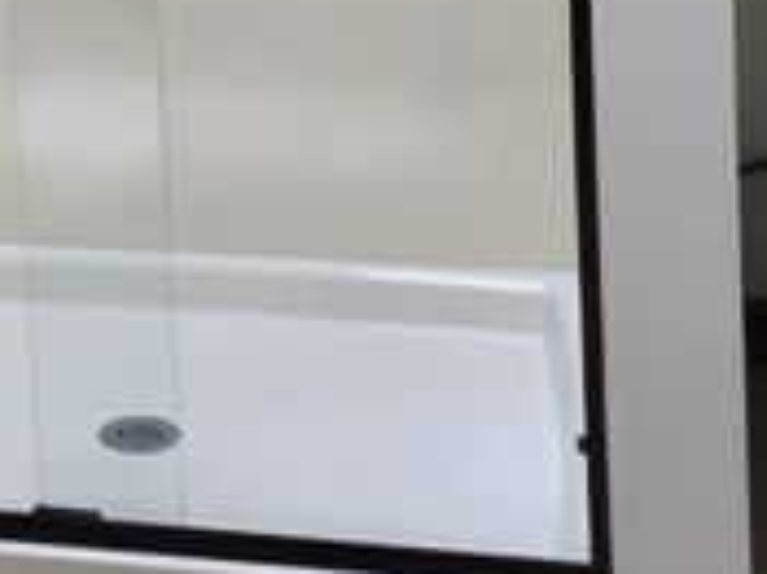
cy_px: -276
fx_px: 2104
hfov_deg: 19.7
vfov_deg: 14.5
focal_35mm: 95
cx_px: -88
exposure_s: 1/120
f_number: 1.8
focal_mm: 5.4
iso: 250
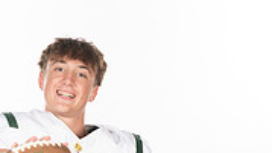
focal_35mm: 145
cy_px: 324
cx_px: 84
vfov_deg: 7.9
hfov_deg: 14.8
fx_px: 1047
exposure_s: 1/400
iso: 640
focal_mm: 55
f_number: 8
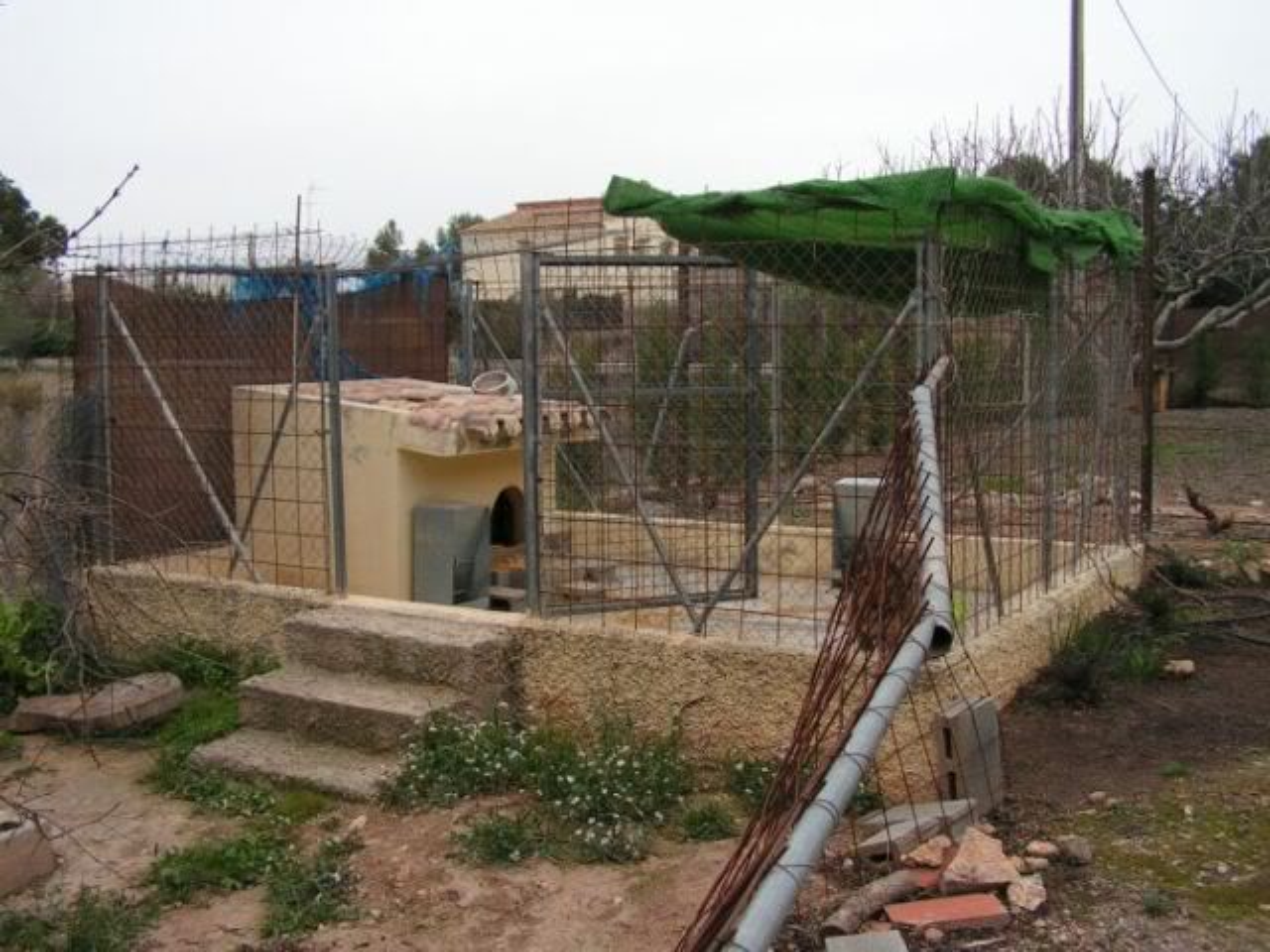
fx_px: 1394
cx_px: 635
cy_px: 476
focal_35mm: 38
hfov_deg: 49.0
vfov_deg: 37.7
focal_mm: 6.4
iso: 64
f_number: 3.2
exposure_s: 1/400
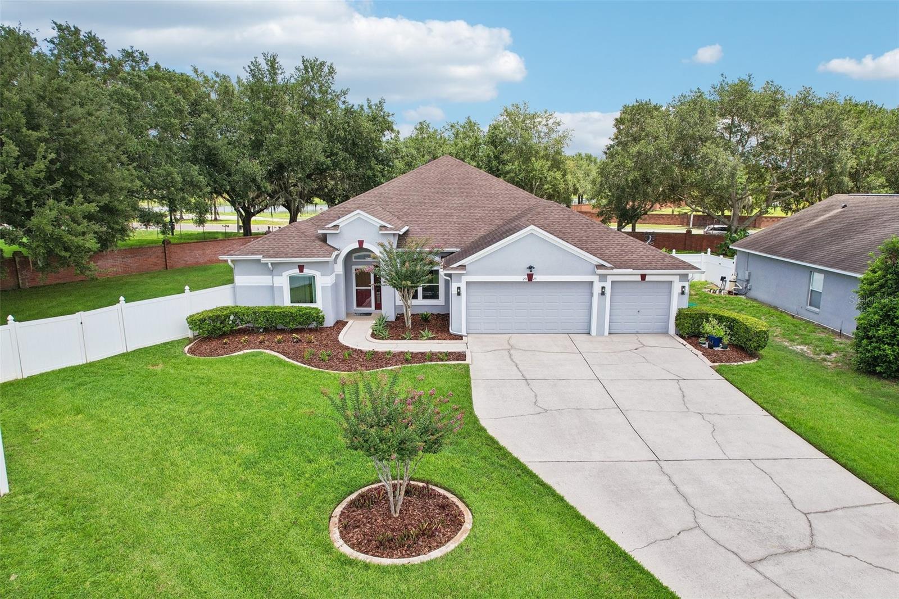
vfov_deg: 57.2
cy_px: 300
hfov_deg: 78.6
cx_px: 450
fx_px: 549
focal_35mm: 22
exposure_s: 1/1000
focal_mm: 8.4
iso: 100
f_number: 2.8
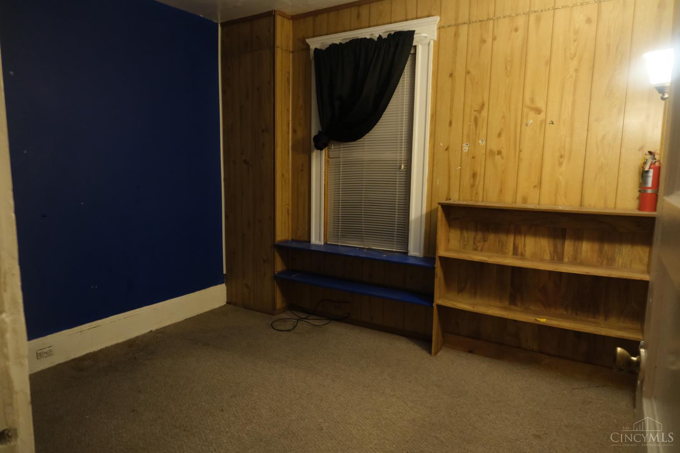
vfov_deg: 55.1
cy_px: 226
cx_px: 340
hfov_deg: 76.1
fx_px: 434
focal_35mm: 23
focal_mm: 15
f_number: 3.5
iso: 3200
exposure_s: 1/20
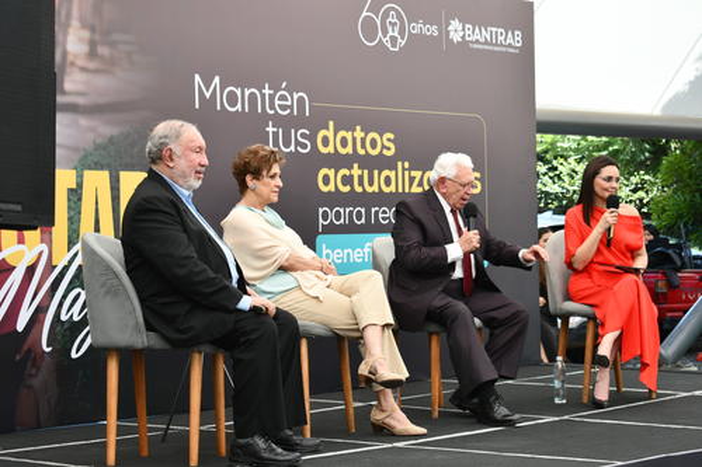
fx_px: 1598
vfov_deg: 16.6
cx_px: 351
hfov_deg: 24.8
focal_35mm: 82
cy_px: 234
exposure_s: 1/80
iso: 200
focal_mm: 55
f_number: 5.6
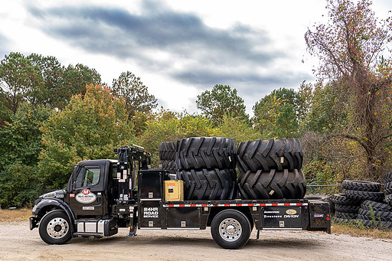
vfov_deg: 38.8
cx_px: 188
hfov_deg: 55.8
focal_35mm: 34
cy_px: 140
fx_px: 370
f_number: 4
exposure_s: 1/160
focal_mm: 30
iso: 100
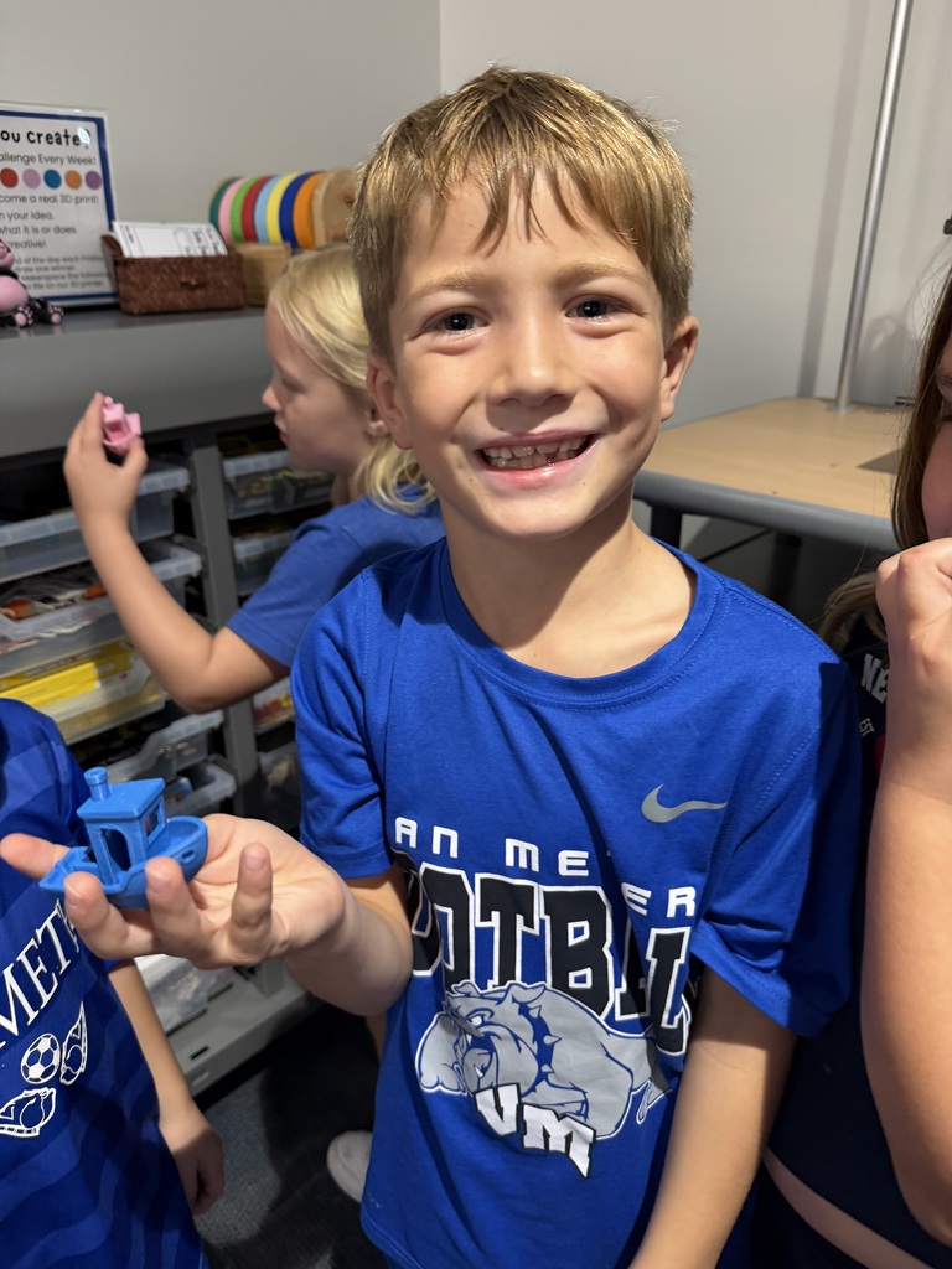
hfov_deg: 56.8
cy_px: 634
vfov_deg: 71.6
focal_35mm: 24
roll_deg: +0.1
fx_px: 880
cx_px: 476
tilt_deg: -24.3
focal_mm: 6.76
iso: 250
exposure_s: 1/60
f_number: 1.78
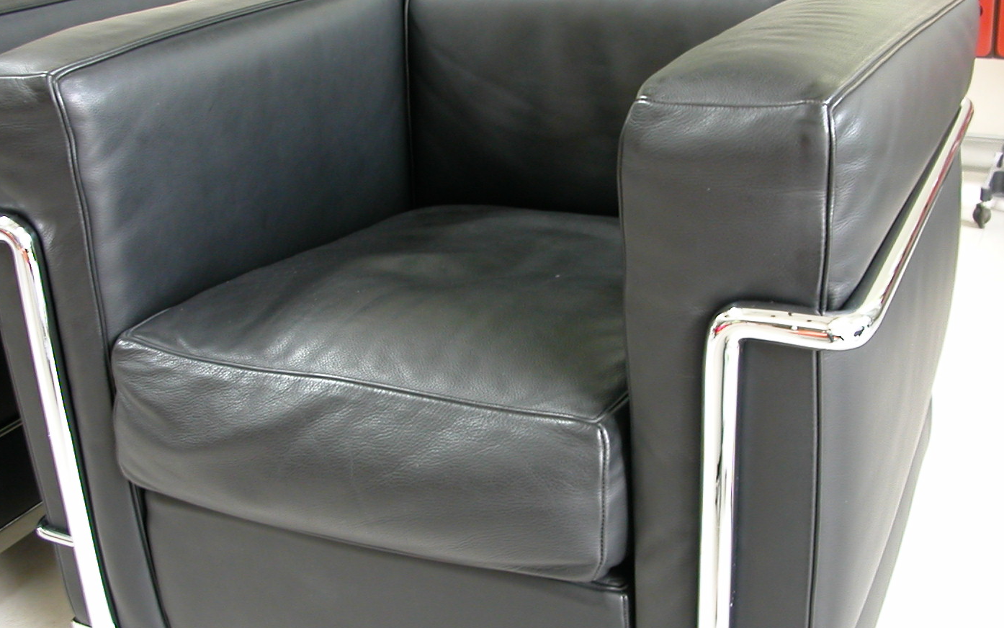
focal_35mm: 45
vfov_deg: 28.6
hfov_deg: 44.4
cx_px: 510
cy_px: 367
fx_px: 1232
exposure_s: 1/12.3
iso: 100
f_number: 2.7
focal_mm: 5.6
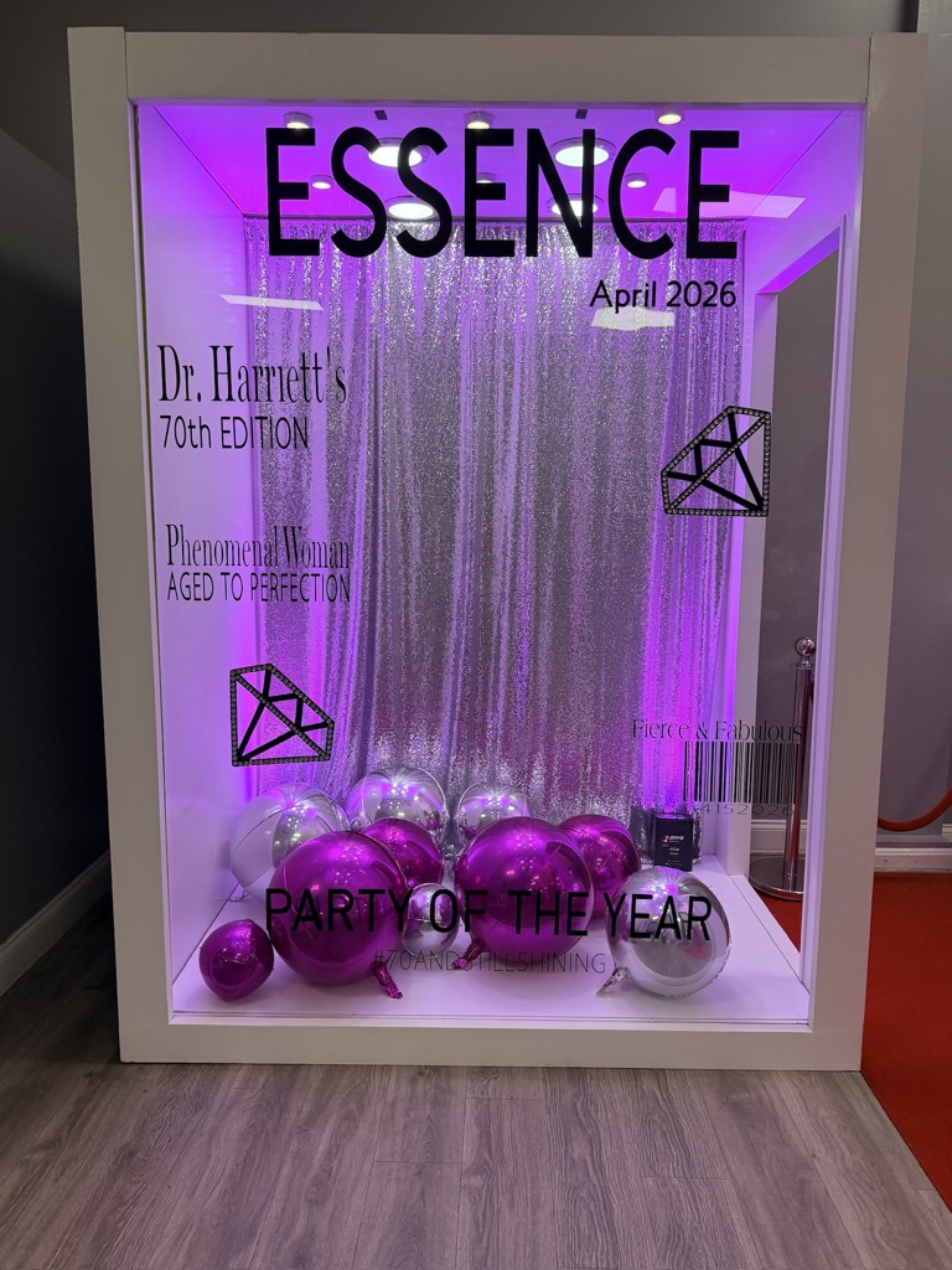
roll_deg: -1.4
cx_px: 476
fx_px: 880
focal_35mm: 24
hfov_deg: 56.8
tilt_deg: -8.0
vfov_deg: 71.6
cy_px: 635
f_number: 1.78
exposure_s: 1/148
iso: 160
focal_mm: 6.76
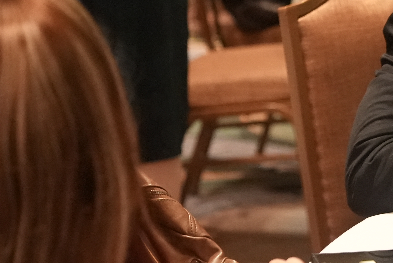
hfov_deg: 11.2
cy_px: 118
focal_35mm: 183
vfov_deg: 7.5
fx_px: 1999
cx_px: 314
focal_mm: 75
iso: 12800
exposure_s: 1/100
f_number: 4
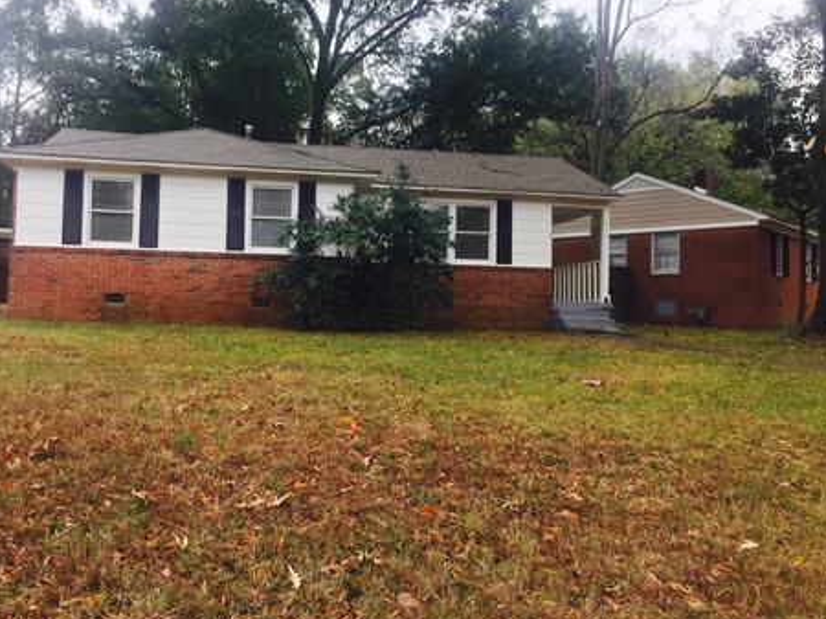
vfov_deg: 42.9
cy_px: 277
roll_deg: -2.3
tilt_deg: +2.3
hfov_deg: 55.2
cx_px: 365
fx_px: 787
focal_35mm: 33
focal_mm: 4.15
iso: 32
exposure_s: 1/120
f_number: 2.2
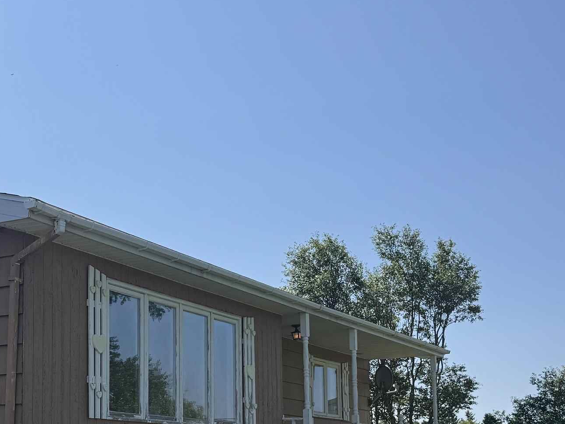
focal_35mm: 57
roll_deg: +0.0
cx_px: 189
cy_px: 389
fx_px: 930
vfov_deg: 24.8
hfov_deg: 33.5
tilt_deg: +5.1
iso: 80
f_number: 1.78
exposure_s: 1/6410
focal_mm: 6.76
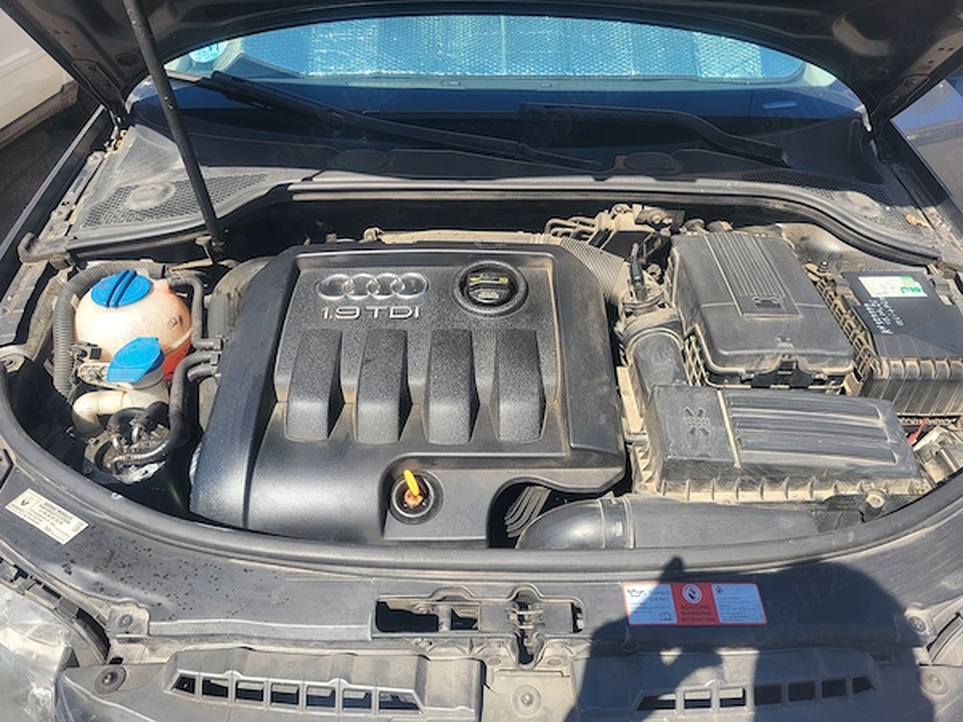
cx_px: 482
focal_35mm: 26
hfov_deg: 67.3
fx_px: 723
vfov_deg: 53.1
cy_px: 361
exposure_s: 1/728
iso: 40
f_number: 1.8
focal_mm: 5.4
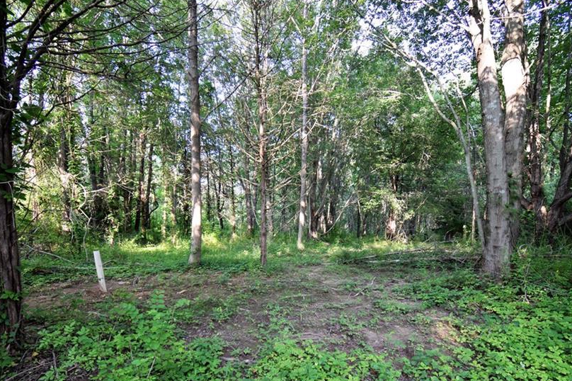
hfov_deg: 86.9
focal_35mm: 19
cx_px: 290
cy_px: 235
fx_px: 302
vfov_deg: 63.7
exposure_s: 1/50
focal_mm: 10
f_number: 4.5
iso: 200
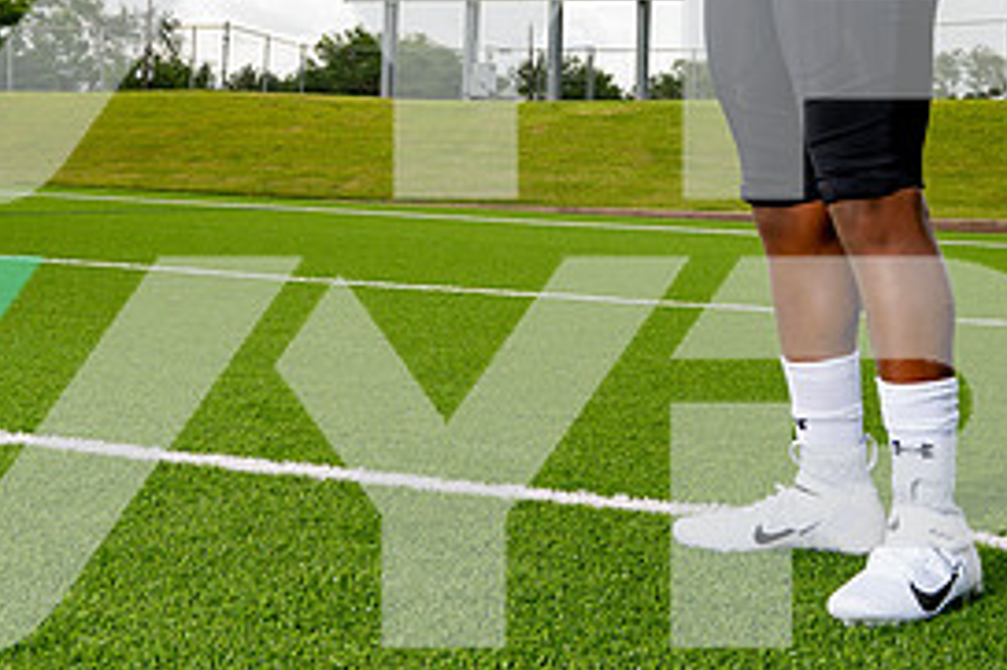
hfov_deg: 31.3
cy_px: 6
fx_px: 1789
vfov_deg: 20.6
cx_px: 611
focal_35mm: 64
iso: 200
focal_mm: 30
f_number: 8
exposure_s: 1/250
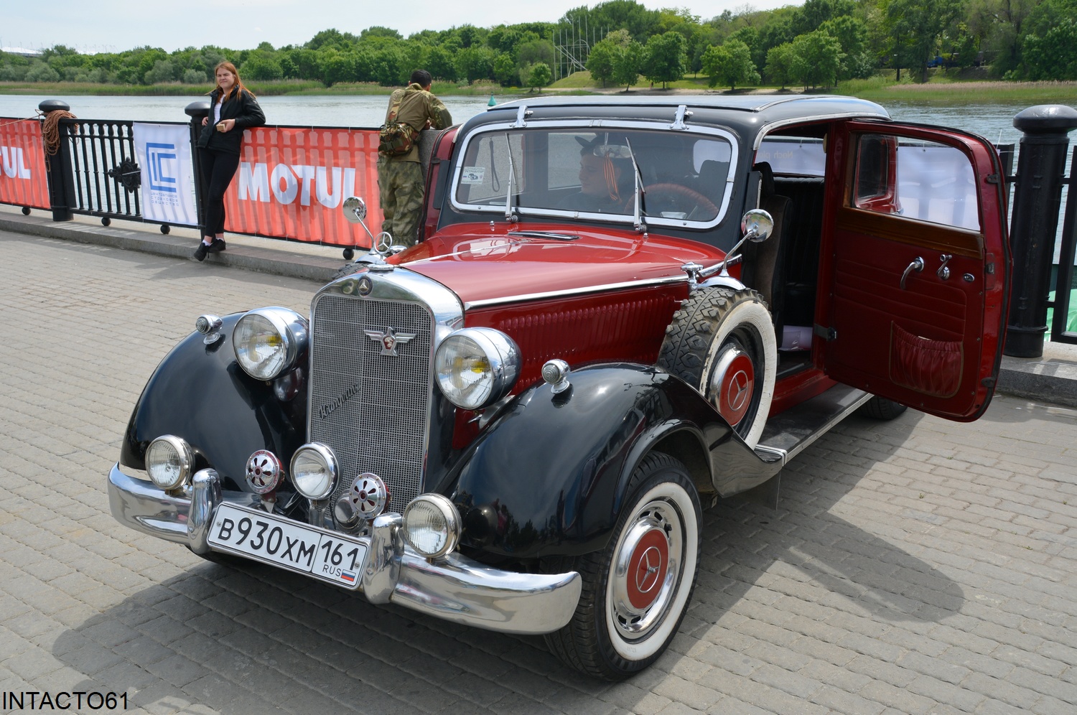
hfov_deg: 57.3
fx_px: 986
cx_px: 538
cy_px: 358
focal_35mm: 33
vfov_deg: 39.9
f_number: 8
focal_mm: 22
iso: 140
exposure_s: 1/250
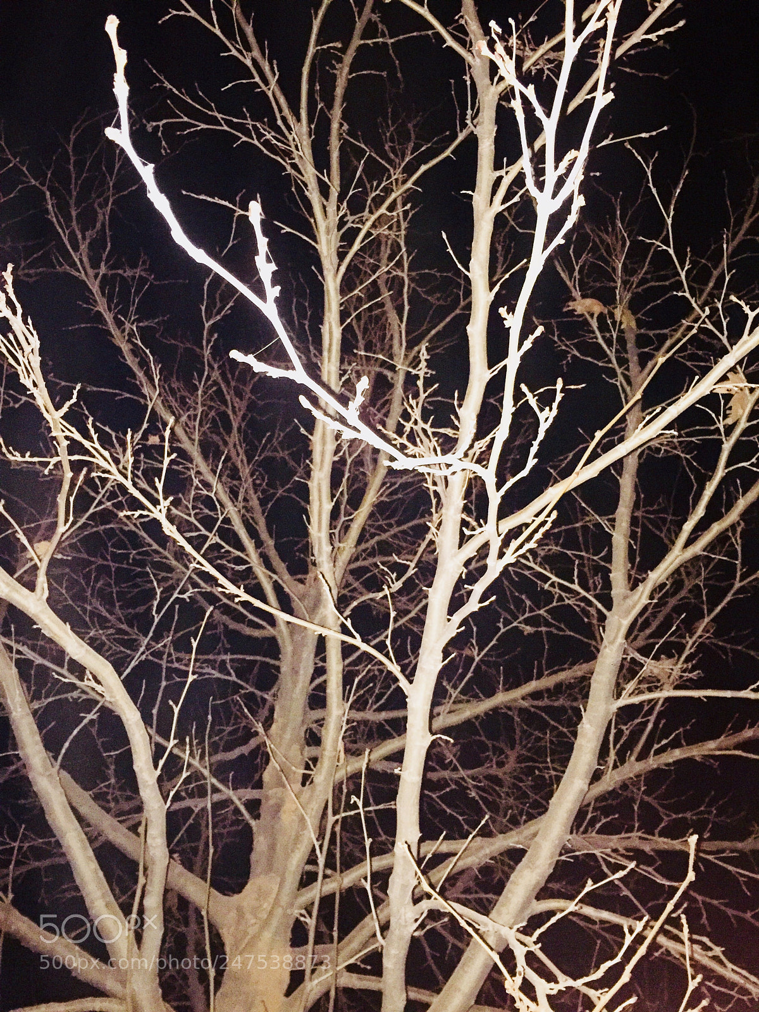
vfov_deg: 61.7
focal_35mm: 29
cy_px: 506
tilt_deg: +59.4
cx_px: 380
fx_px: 848
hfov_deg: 48.2
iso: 800
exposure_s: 1/17
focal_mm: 4.15
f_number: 2.2
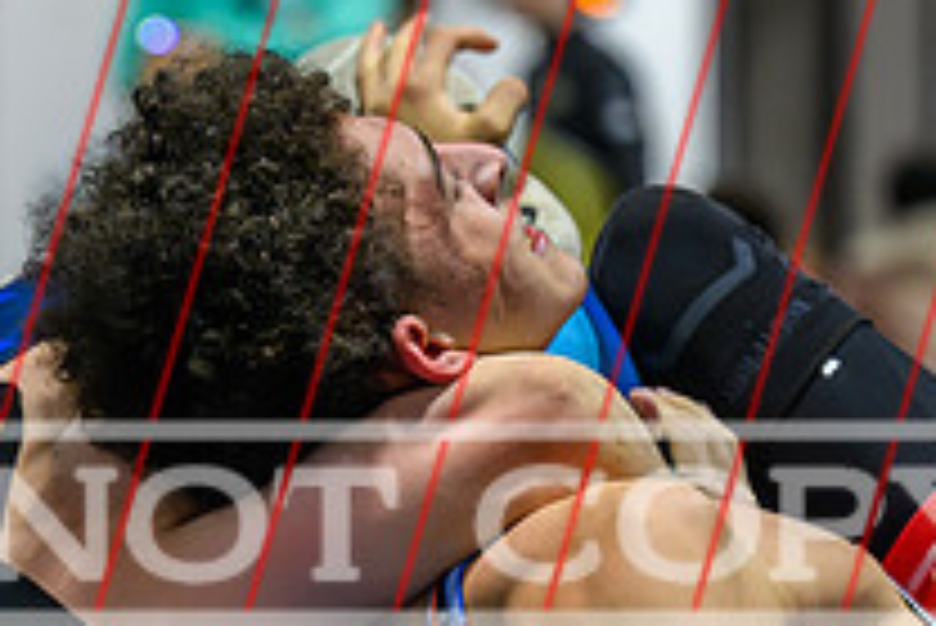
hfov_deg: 6.2
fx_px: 8586
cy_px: 548
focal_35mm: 330
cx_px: 167
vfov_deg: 4.2
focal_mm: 81
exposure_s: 1/800
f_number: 2.8
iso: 2500
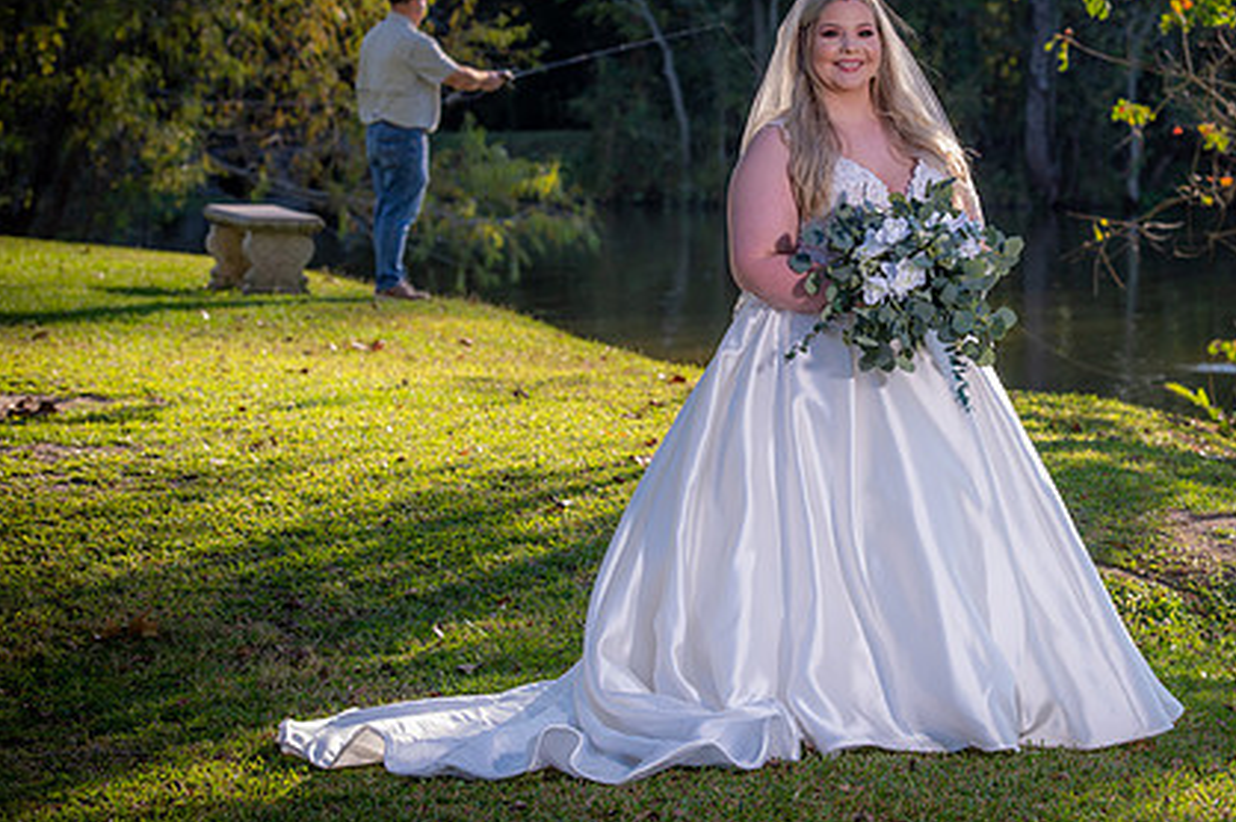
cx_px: 849
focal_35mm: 136
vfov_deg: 10.1
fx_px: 4666
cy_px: 337
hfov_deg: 15.1
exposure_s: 1/125
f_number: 5.6
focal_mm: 98
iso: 100
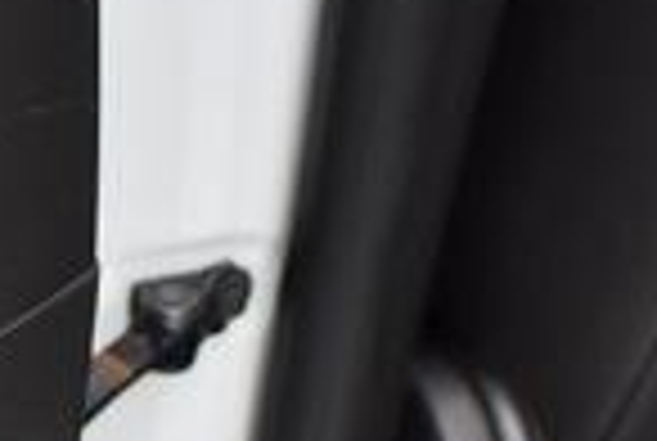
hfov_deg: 16.7
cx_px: -90
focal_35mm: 118
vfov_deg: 11.0
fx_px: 2158
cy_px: 749
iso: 400
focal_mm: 18
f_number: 5
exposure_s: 1/250
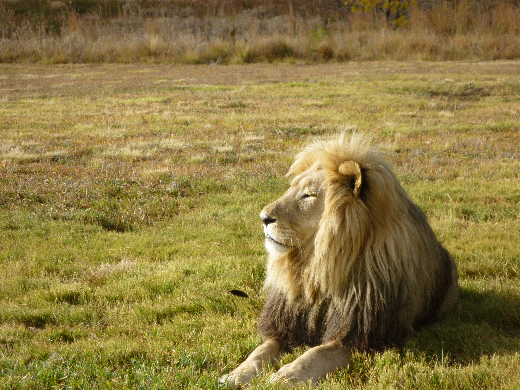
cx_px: 260
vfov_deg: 13.2
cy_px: 195
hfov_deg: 17.6
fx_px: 1682
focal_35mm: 112
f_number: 5.8
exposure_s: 1/200
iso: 80
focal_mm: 19.9
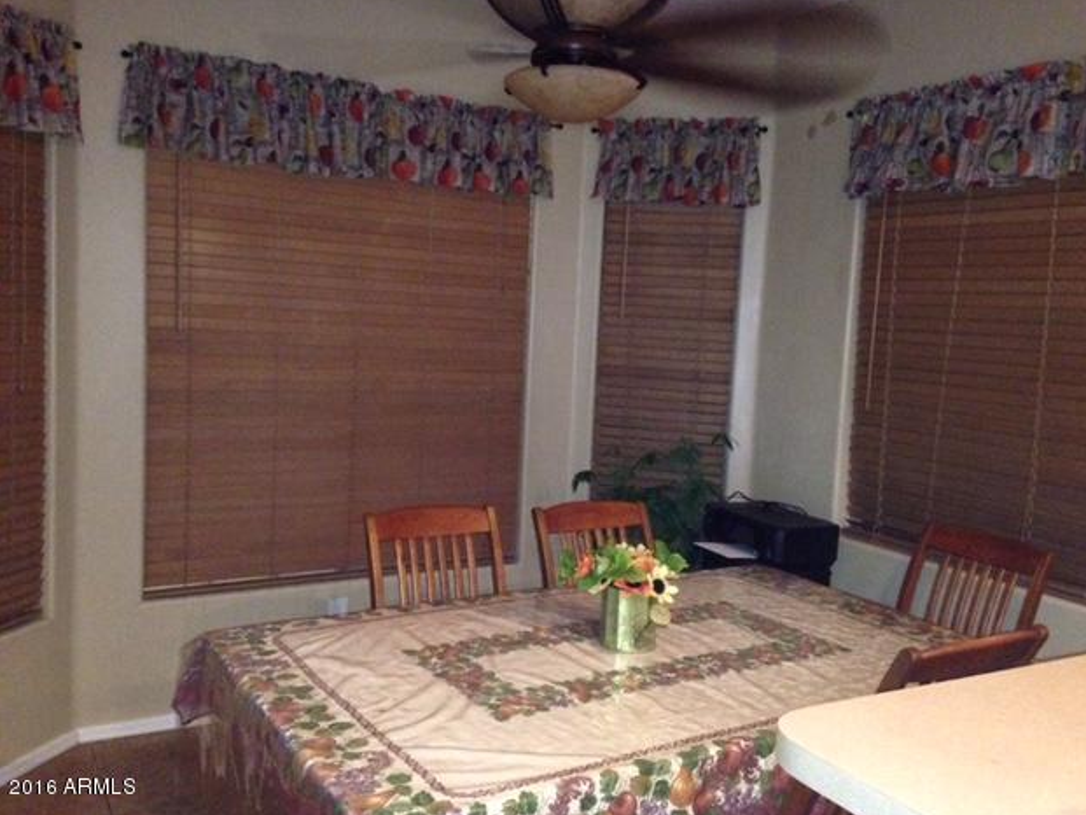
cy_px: 402
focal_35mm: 34
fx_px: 1067
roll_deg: -1.2
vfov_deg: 41.8
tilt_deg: -6.2
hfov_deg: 53.9
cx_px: 558
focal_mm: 4.12
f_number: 2.4
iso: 800
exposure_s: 1/16
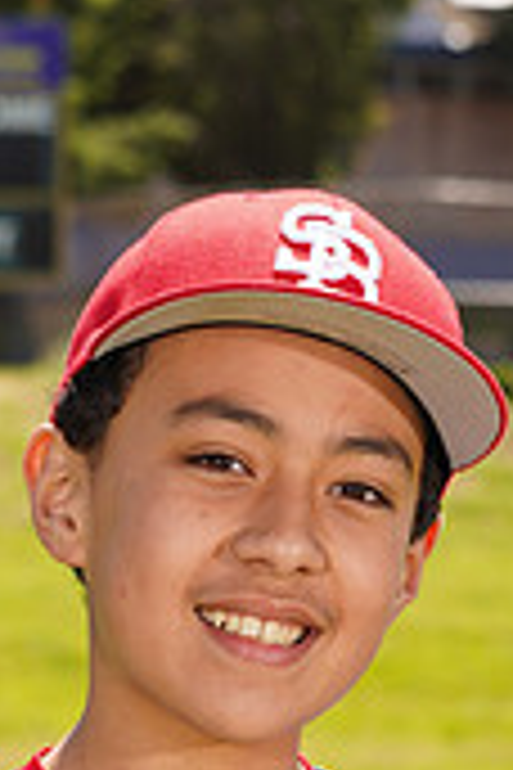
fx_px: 7267
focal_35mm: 340
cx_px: -43
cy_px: 1040
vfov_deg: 6.0
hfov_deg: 4.0
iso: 100
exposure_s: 1/160
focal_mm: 100
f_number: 9
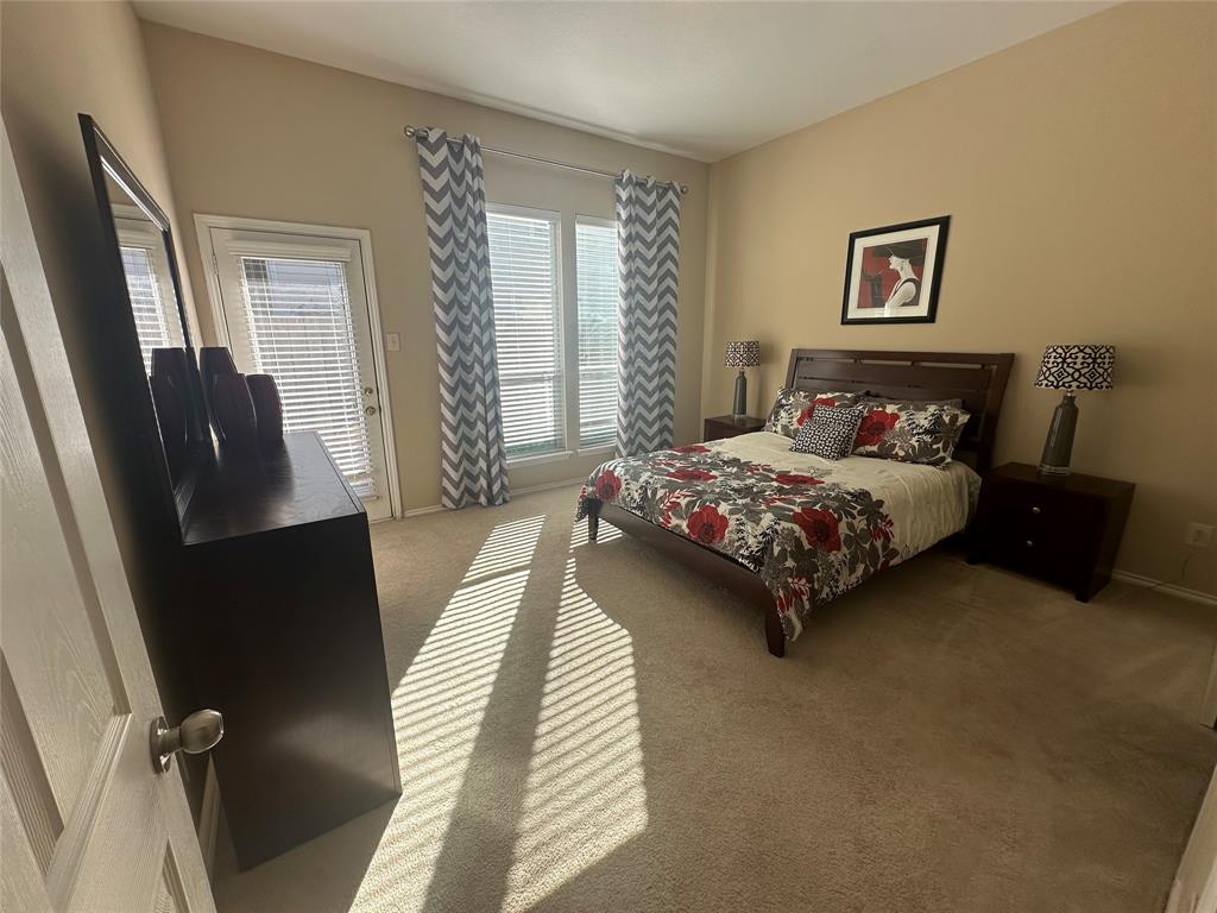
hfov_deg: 102.1
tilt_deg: -13.5
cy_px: 456
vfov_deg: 85.7
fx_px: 492
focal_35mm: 14
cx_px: 608
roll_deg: +0.1
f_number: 2.2
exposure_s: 1/307
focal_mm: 2.22
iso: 40
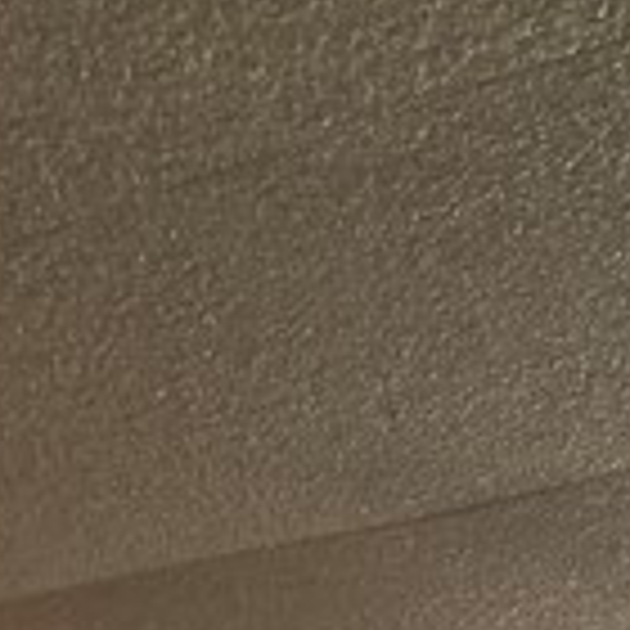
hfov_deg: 15.2
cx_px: 1372
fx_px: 1730
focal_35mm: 84
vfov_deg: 13.5
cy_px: 1593
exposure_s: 1/120
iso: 50
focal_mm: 2.2
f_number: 1.9
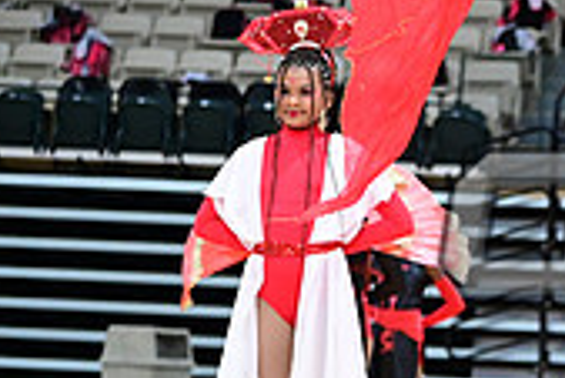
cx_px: 943
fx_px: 3770
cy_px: 241
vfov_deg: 5.7
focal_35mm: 240
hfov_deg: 8.3
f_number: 3.2
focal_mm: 70
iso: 6400
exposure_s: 1/1000
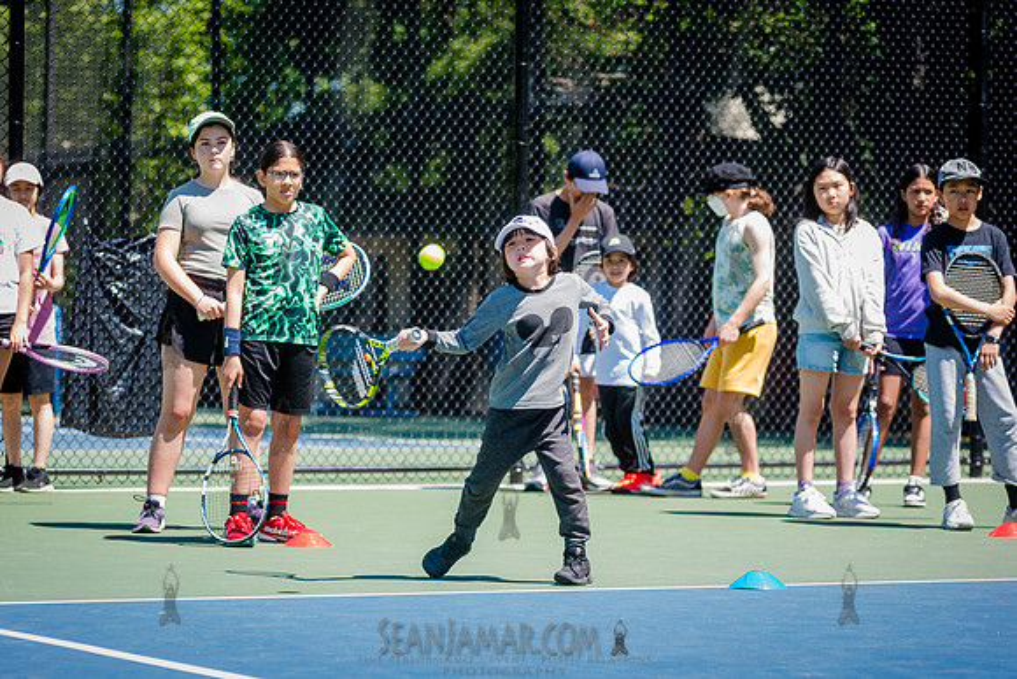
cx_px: 508
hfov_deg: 14.2
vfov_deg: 9.5
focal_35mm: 145
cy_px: 340
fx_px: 4097
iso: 200
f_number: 5
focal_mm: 145
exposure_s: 1/250
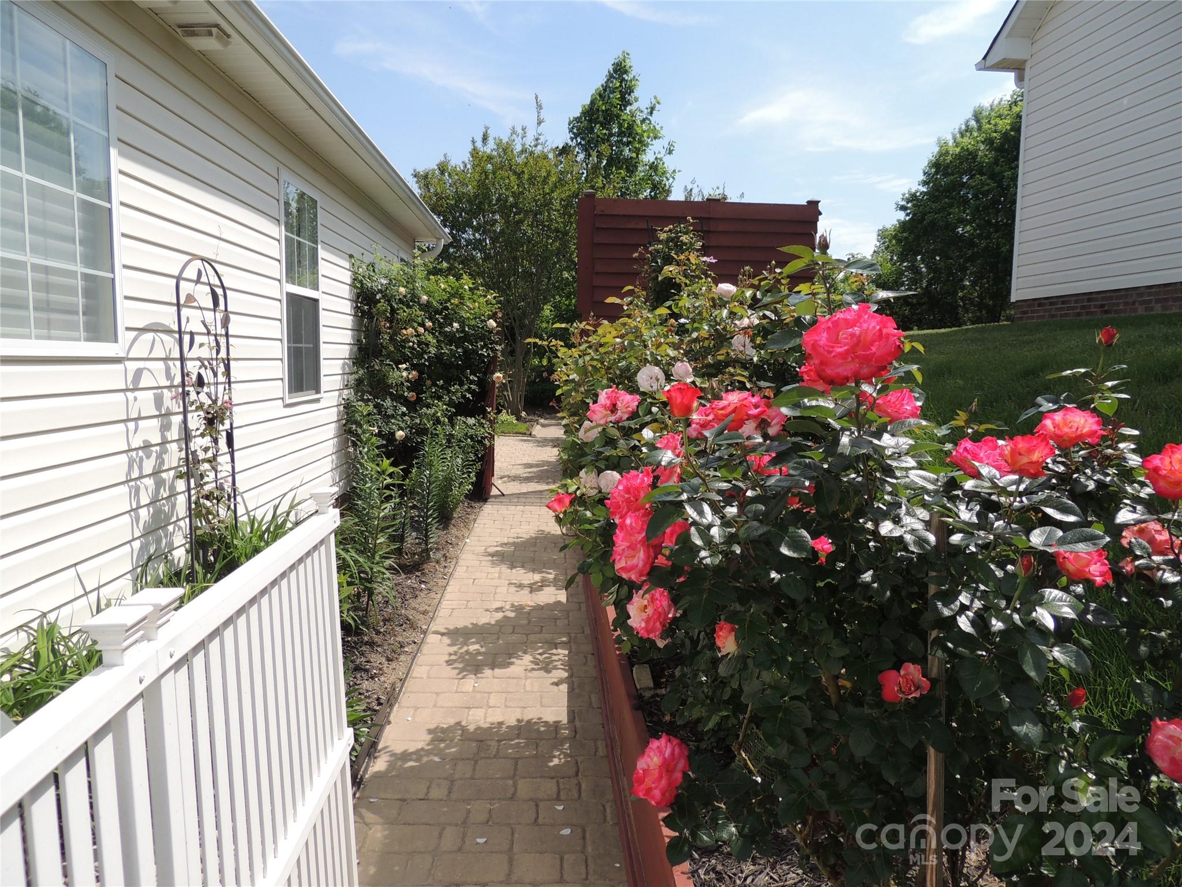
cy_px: 444
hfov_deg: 71.6
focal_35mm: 24
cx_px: 591
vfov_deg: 56.8
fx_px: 820
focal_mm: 4.3
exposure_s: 1/1000
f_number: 3
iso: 100
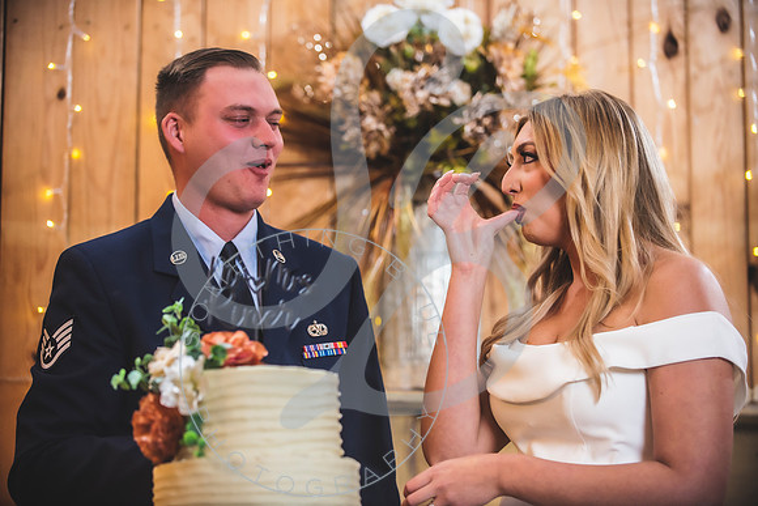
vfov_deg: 14.0
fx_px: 2064
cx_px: 379
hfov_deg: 20.8
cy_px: 253
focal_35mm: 98
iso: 1000
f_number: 2.8
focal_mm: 98
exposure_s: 1/200
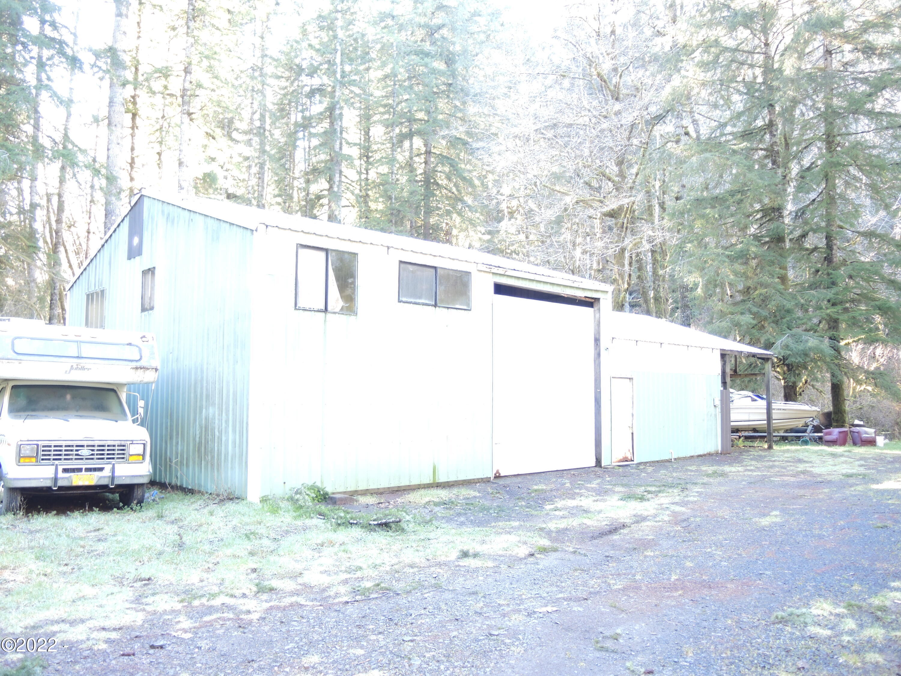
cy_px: 338
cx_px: 450
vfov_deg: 49.7
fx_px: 729
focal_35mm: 28
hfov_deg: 63.4
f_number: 2
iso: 220
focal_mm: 6
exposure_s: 1/30
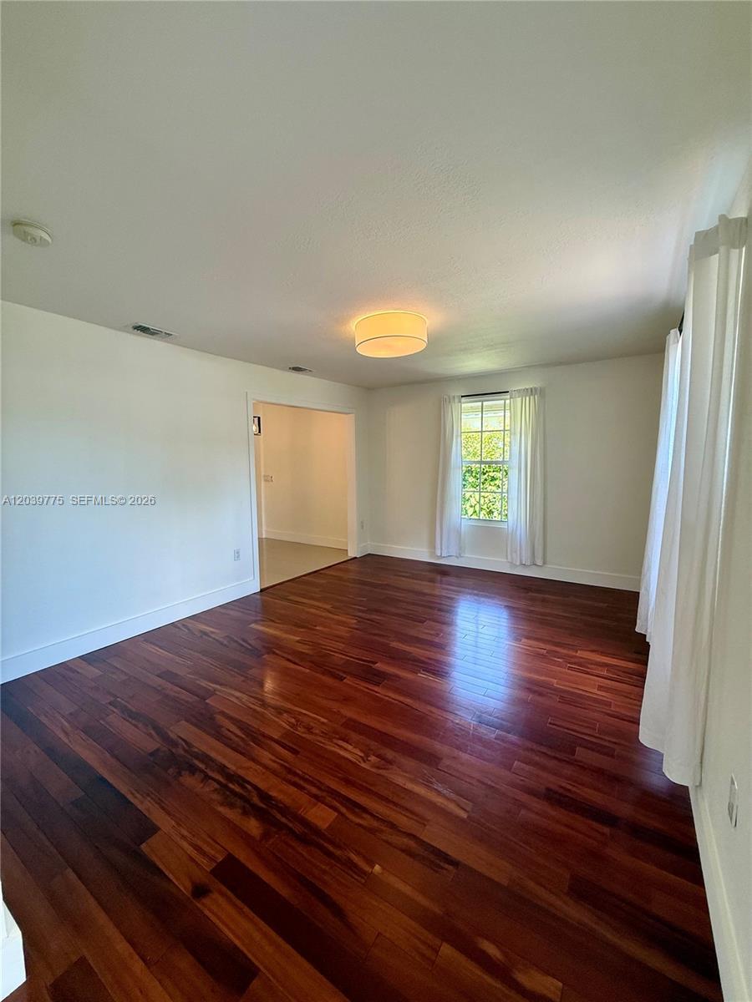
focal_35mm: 14
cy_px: 501
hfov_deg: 85.7
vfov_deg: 102.1
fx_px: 406
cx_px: 376
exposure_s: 1/120
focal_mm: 2.22
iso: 125
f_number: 2.2
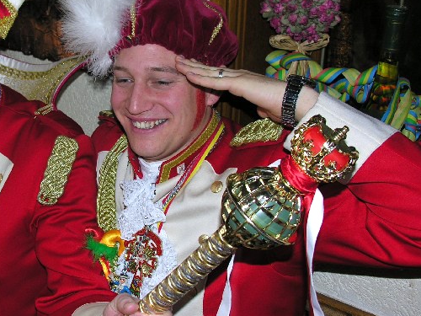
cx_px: 88
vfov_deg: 26.1
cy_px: 139
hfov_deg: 33.4
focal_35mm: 56
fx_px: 681
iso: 50
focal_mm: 8.9
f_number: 2.8
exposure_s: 1/60.1
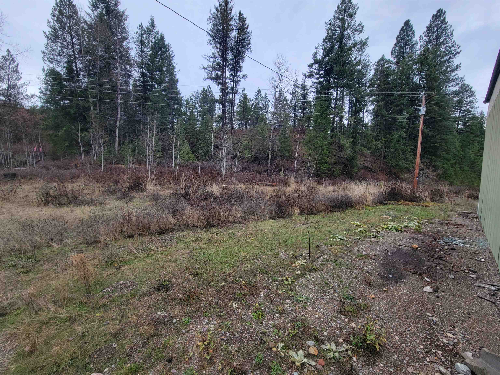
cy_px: 188
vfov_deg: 89.9
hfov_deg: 106.2
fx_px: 188
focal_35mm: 13
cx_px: 250
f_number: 2.2
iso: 50
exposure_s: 1/120
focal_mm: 2.2
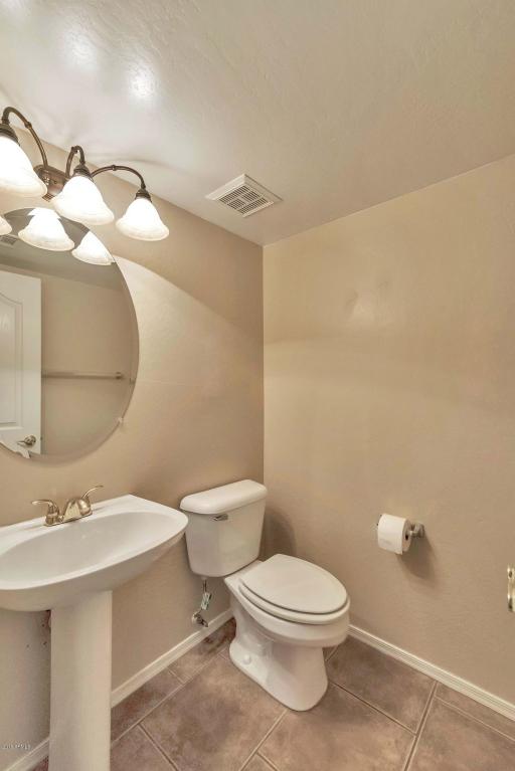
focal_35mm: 15
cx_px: 258
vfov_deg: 100.4
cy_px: 386
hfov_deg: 77.4
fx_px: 322
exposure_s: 1/100
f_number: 6.3
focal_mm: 15
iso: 3200
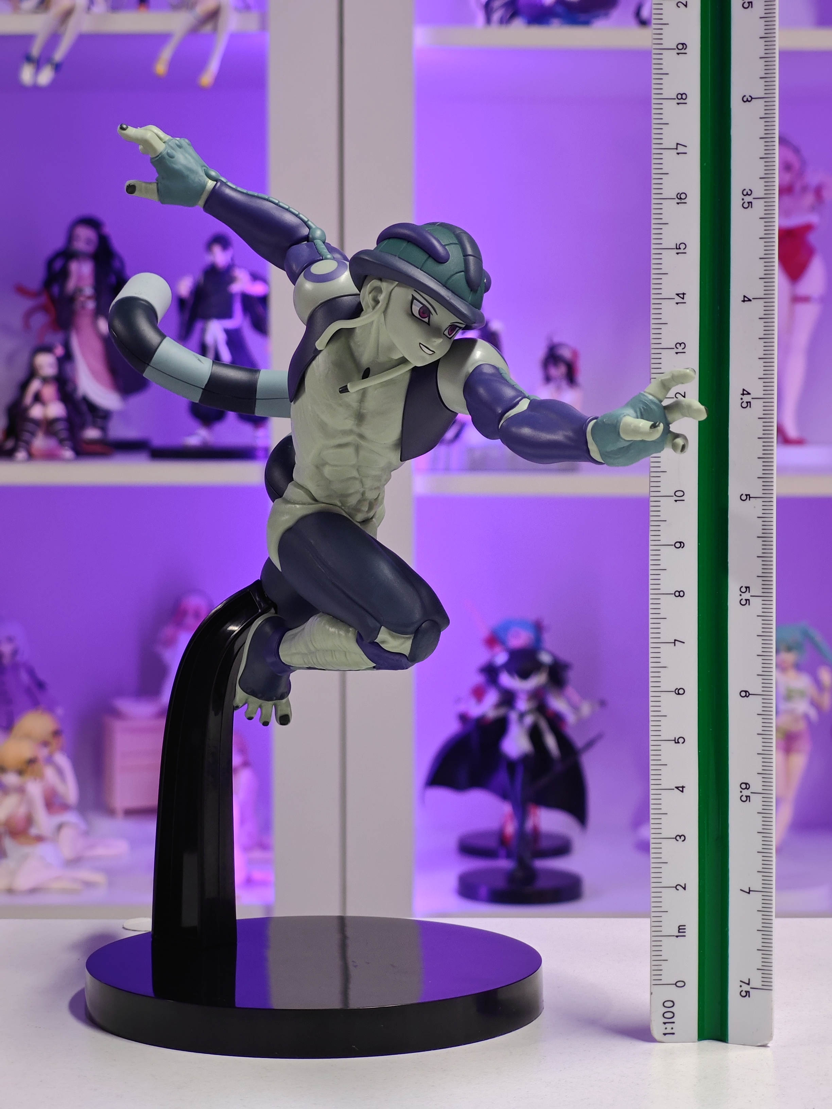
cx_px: 416
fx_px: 2564
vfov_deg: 24.4
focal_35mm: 80
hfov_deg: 18.4
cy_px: 554
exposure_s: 1/16.3
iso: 400
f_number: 2.4
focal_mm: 7.48
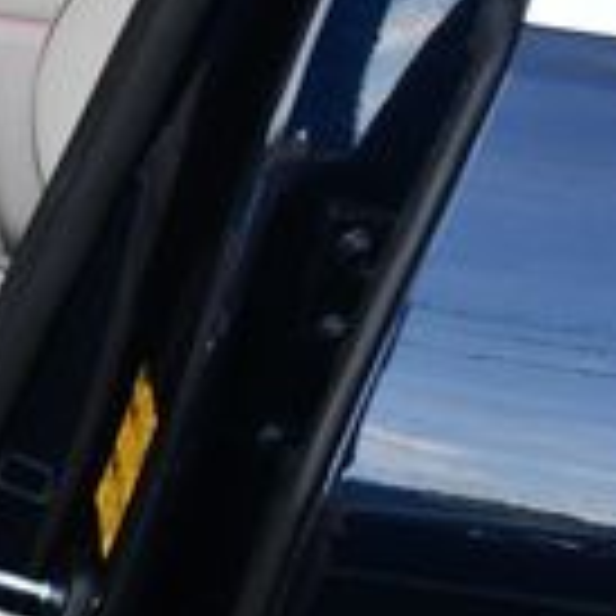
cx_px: -540
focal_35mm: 143
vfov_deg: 12.1
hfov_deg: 11.3
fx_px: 2879
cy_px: -27
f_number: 5
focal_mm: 18
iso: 400
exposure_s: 1/250
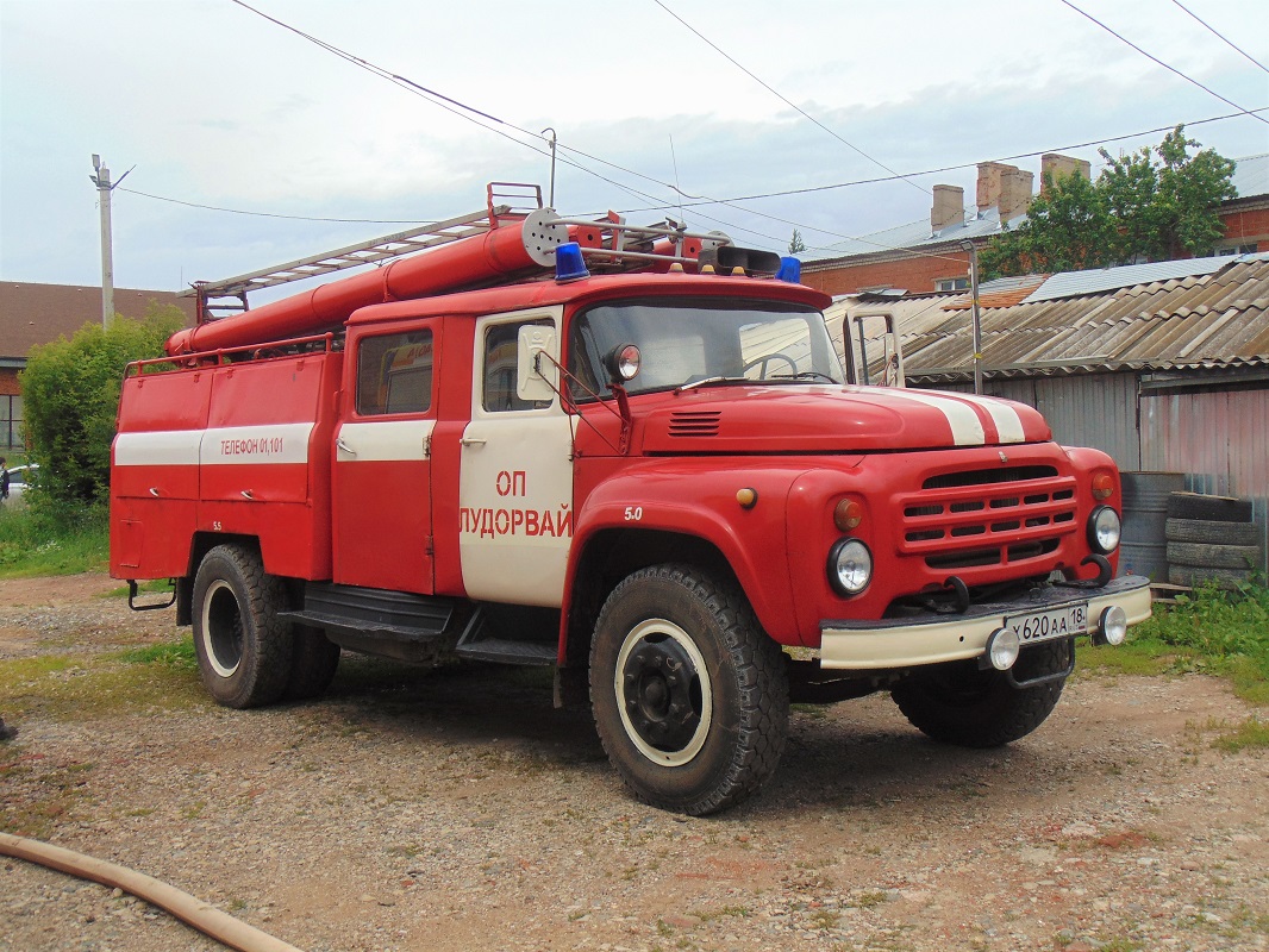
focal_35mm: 39
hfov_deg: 47.9
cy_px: 476
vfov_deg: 36.8
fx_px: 1430
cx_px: 634
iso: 80
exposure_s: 1/800
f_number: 3.3
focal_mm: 6.9
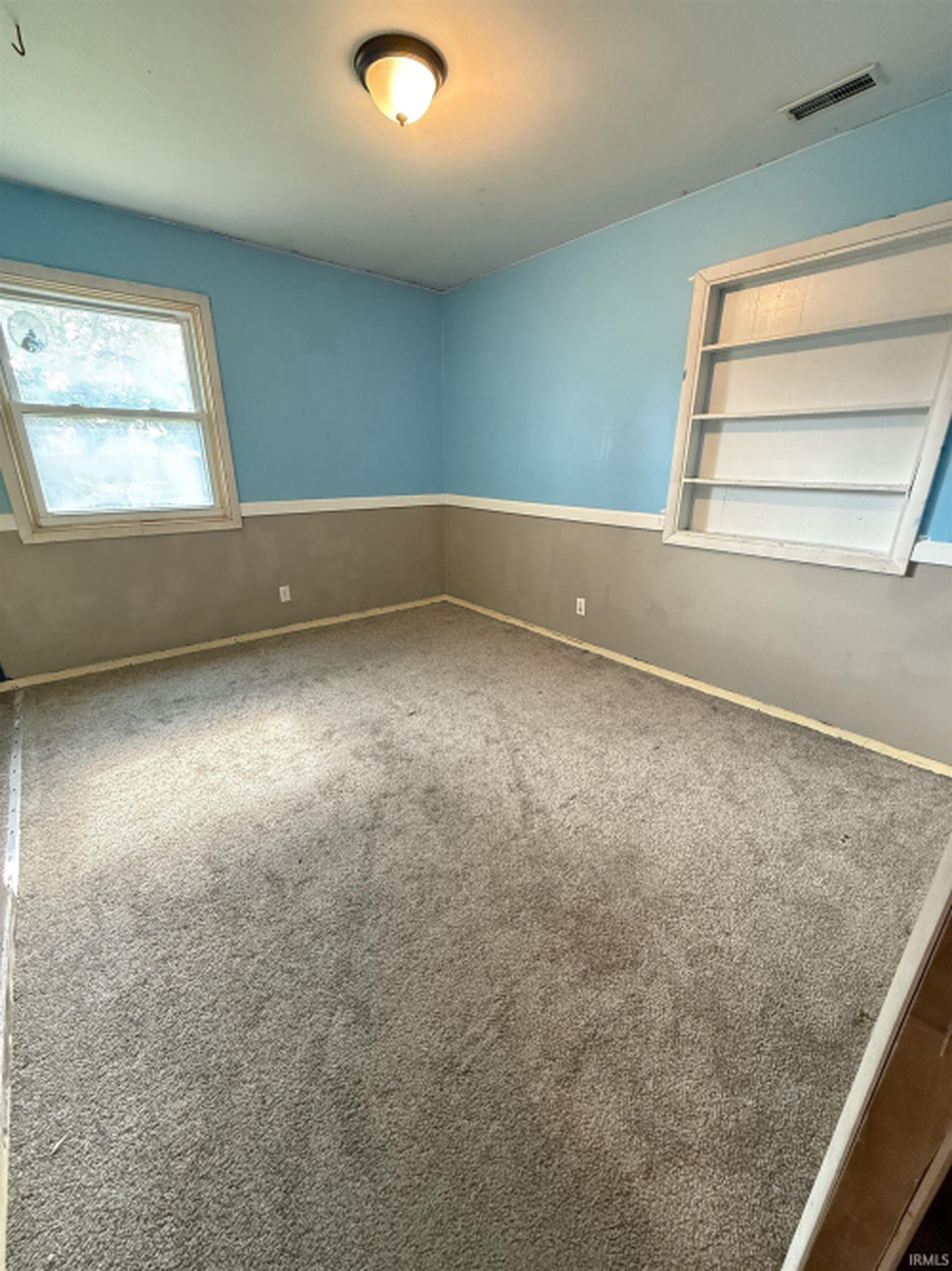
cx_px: 476
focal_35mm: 14
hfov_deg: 85.7
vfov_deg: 102.1
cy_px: 636
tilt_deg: -18.6
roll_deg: -0.7
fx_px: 514
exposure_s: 1/60
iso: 640
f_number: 2.2
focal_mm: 2.22
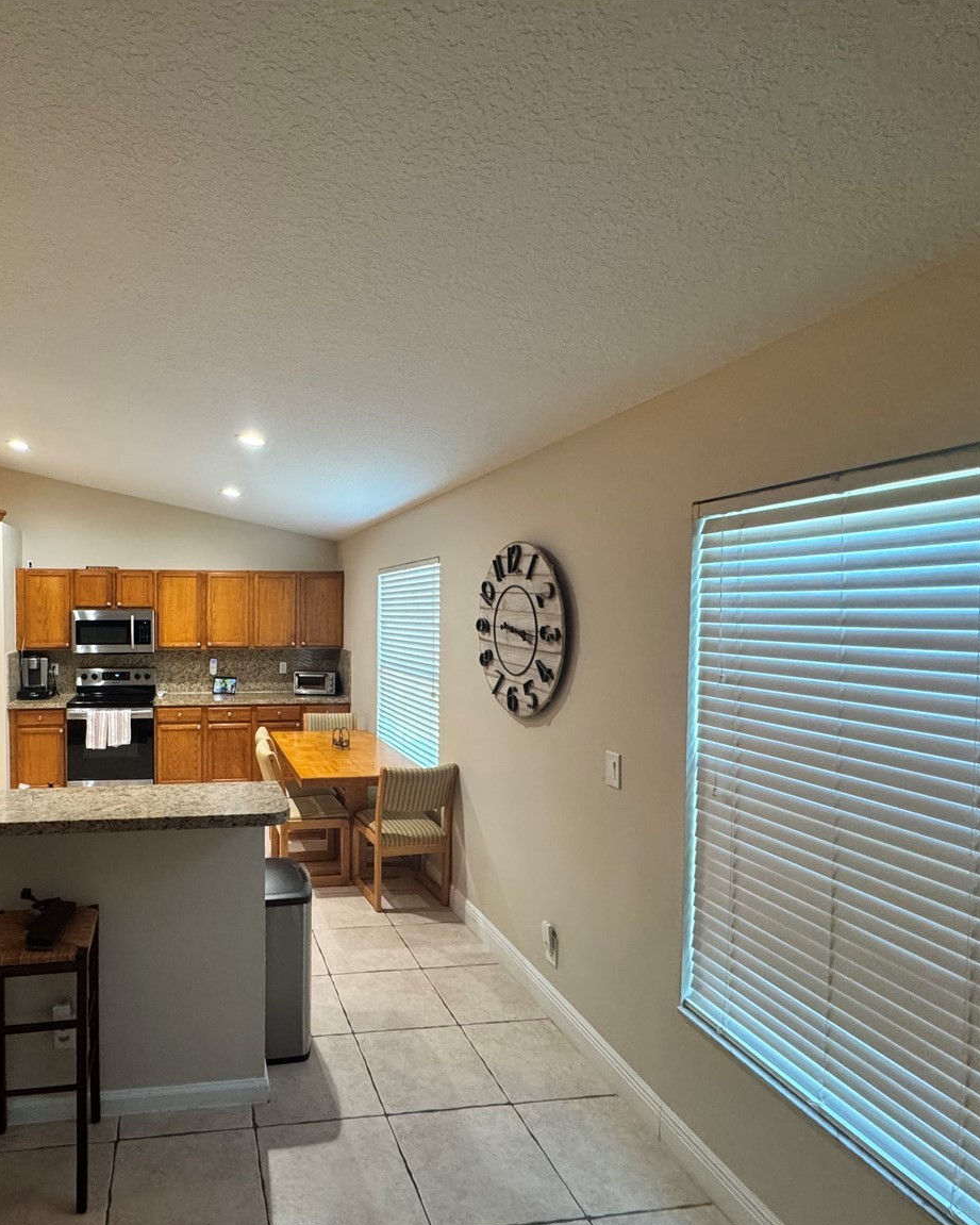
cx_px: 269
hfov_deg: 67.3
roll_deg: +0.4
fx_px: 689
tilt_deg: -0.8
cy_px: 633
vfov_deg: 83.3
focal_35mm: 19
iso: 400
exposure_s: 1/60
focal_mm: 2.22
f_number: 2.2
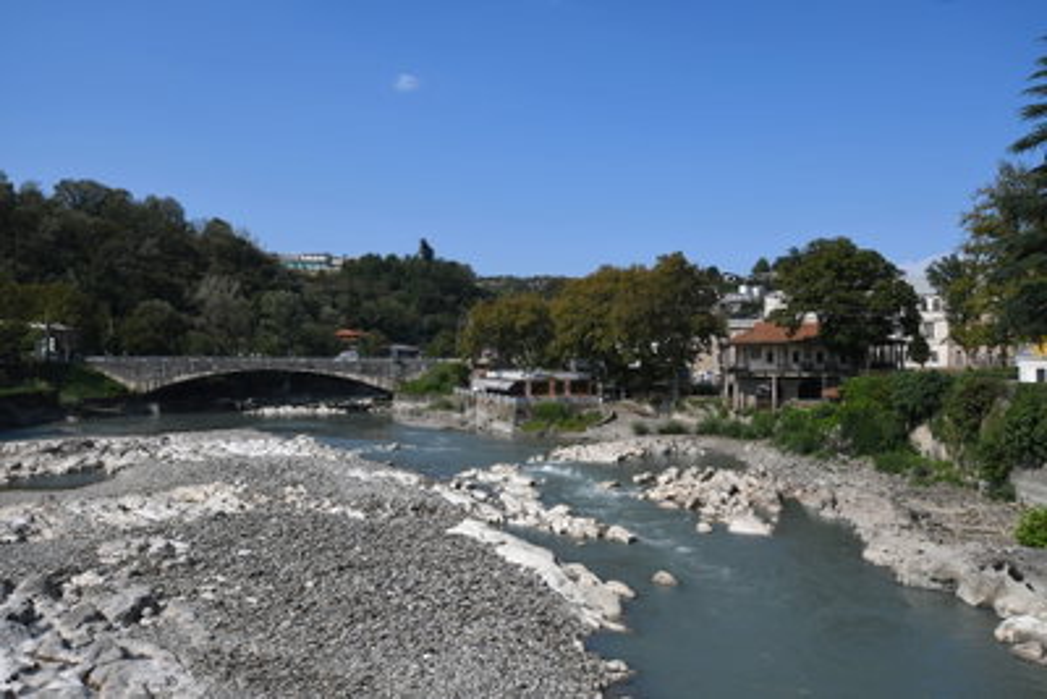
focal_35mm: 30
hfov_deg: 61.9
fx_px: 873
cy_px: 350
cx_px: 524
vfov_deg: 43.6
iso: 100
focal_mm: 20
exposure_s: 1/400
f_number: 8
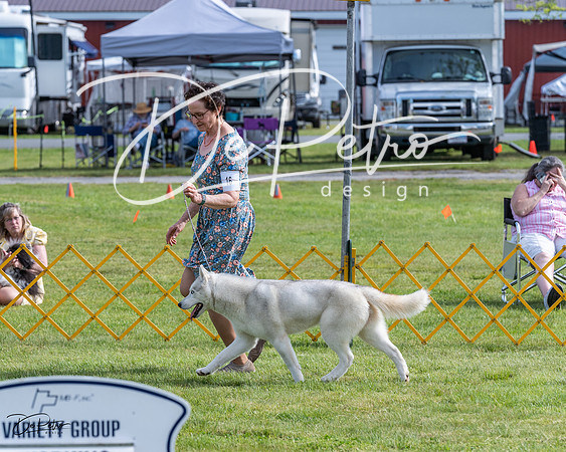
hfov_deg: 11.6
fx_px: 2791
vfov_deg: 9.3
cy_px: 223
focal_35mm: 167
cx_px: 252
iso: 400
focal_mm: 140
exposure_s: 1/1250
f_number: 5.6
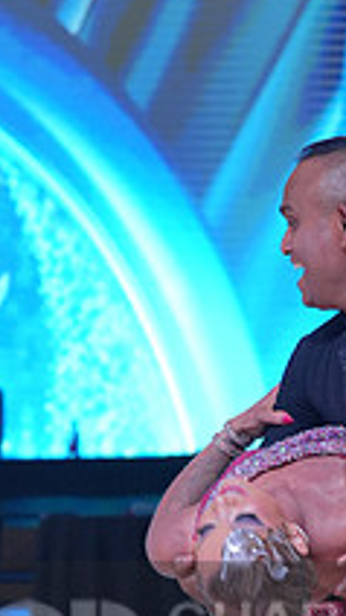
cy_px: 660
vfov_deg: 7.4
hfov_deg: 4.2
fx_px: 4721
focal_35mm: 289
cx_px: 347
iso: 1600
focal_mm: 101
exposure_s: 1/400
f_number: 5.6
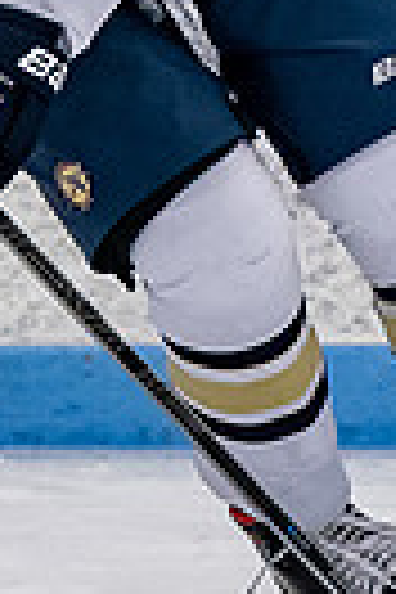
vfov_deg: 1.5
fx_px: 22141
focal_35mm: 1342
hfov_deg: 1.0
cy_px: -362
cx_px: -99
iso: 2200
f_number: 3.5
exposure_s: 1/800
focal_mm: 145
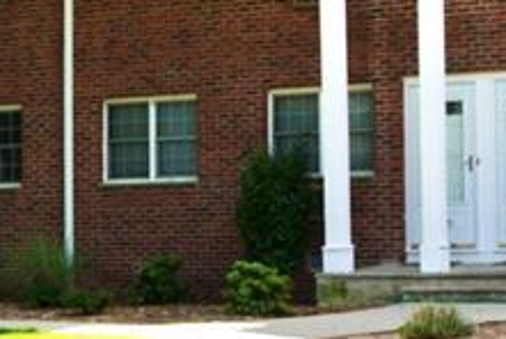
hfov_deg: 17.7
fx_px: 1562
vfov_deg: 12.4
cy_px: 108
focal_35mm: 111
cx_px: 568
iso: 100
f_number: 6.3
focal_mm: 24
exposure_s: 1/100
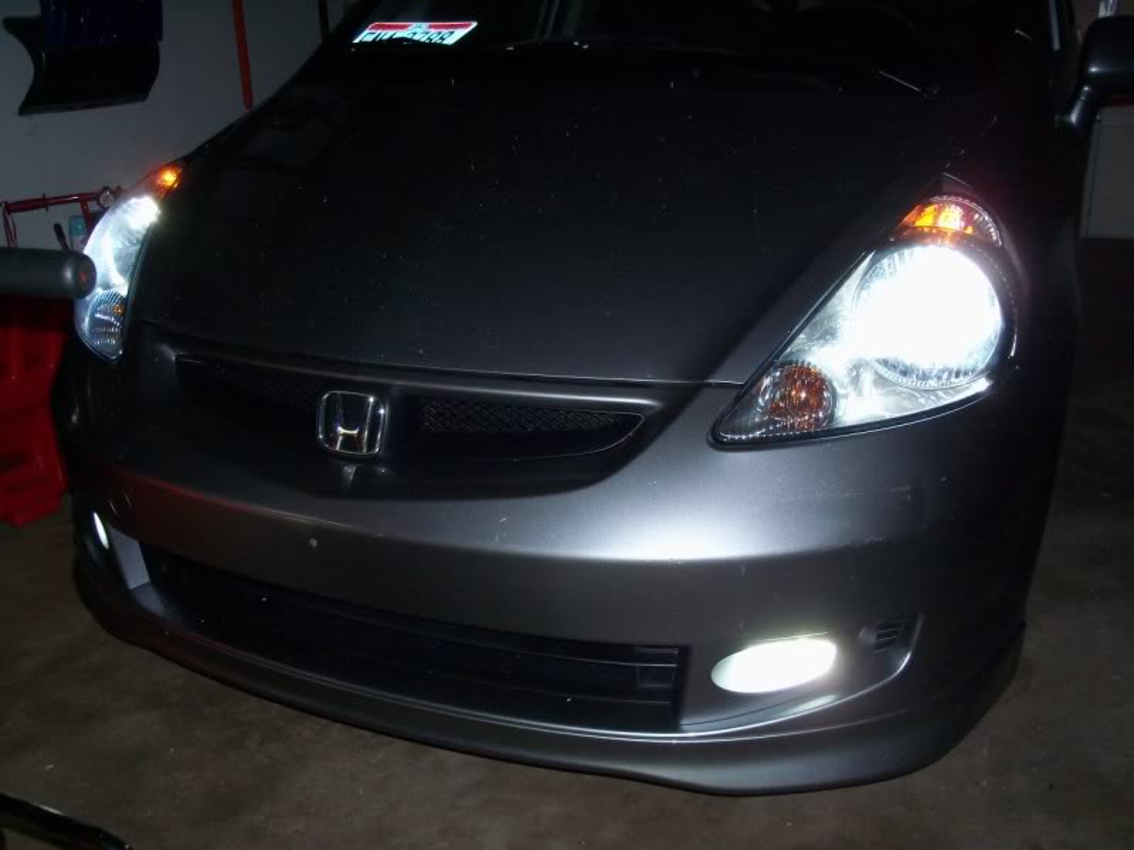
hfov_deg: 52.6
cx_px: 567
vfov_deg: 40.7
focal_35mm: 35
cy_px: 425
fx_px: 1147
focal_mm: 6.3
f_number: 3
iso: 100
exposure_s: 1/30
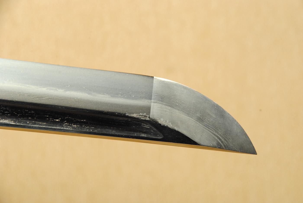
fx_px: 1706
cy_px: 102
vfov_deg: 6.8
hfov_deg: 10.1
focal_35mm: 202
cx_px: 152
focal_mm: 135
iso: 400
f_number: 11
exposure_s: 1/2
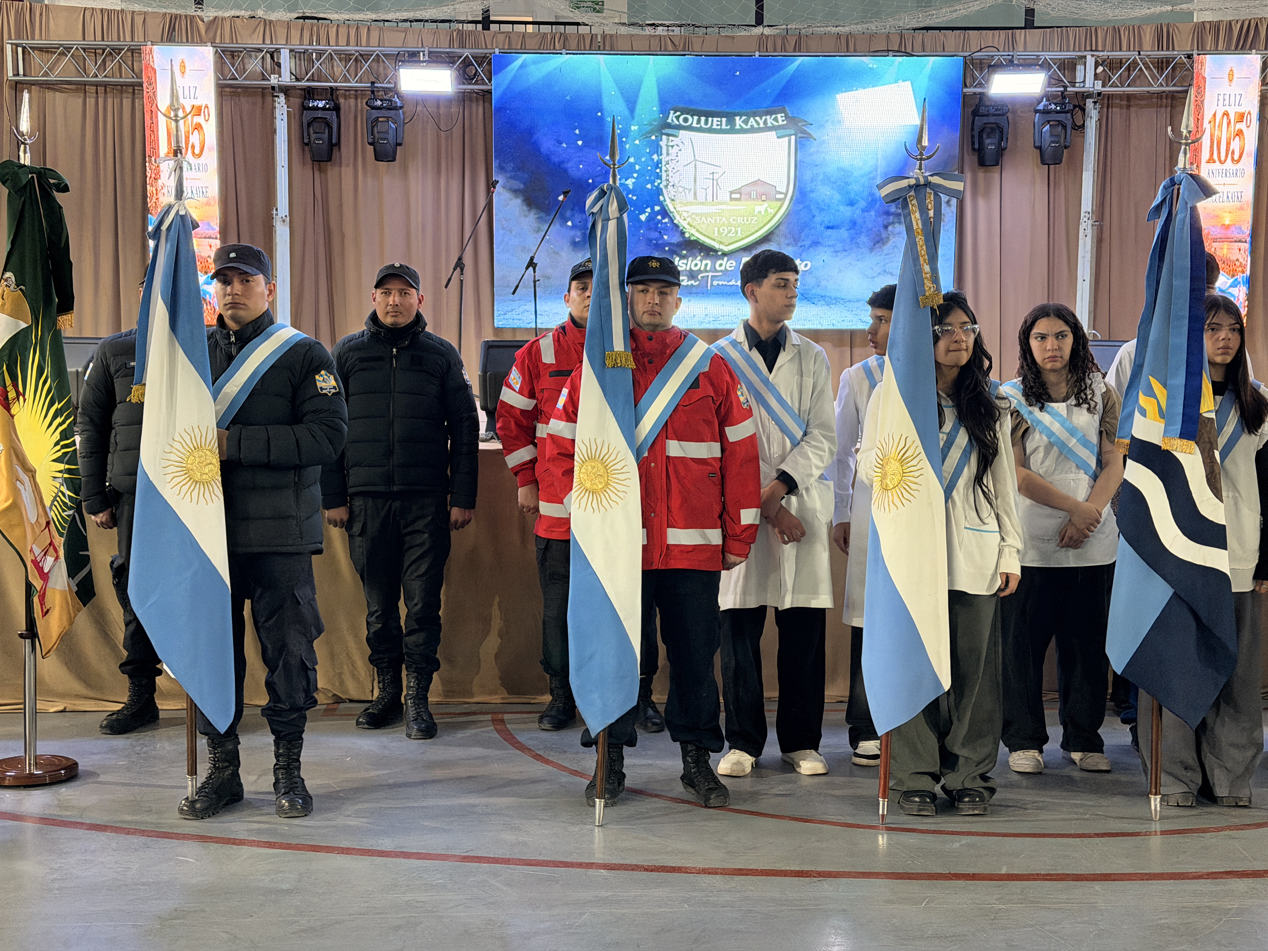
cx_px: 634
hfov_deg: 39.7
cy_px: 476
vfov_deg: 30.3
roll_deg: -0.4
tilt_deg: -5.5
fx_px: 1758
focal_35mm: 48
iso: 200
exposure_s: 1/33
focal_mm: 6.76
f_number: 1.78
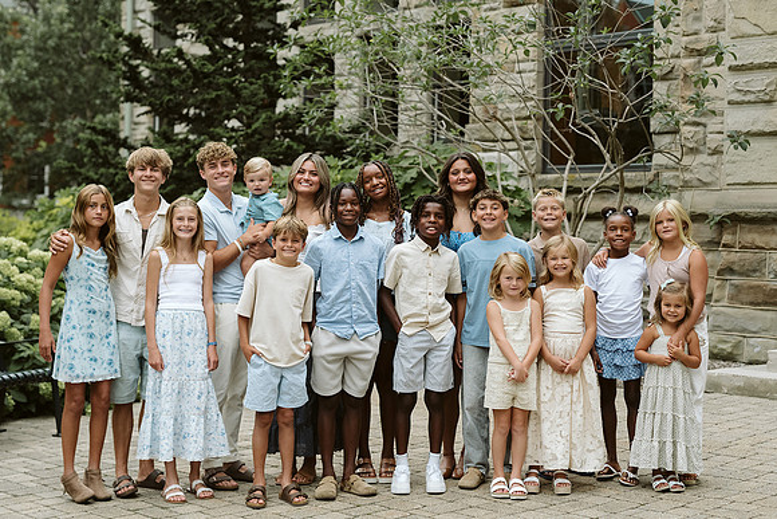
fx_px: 1328
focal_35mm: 62
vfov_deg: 22.1
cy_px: 214
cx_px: 388
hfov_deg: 32.6
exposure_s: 1/400
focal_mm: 50
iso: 1000
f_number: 2.8
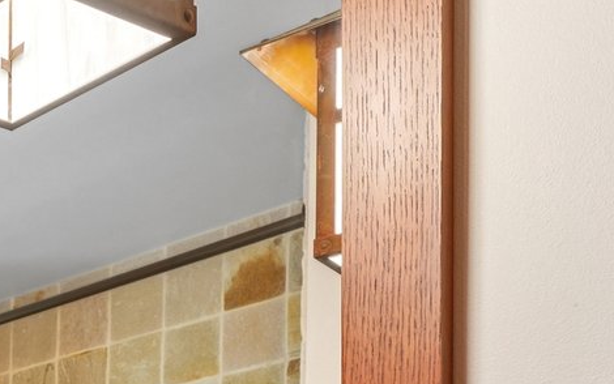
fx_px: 1188
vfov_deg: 15.4
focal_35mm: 71
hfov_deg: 21.1
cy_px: 723
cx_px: -452
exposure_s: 1/2.5
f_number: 8
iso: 400
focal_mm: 16
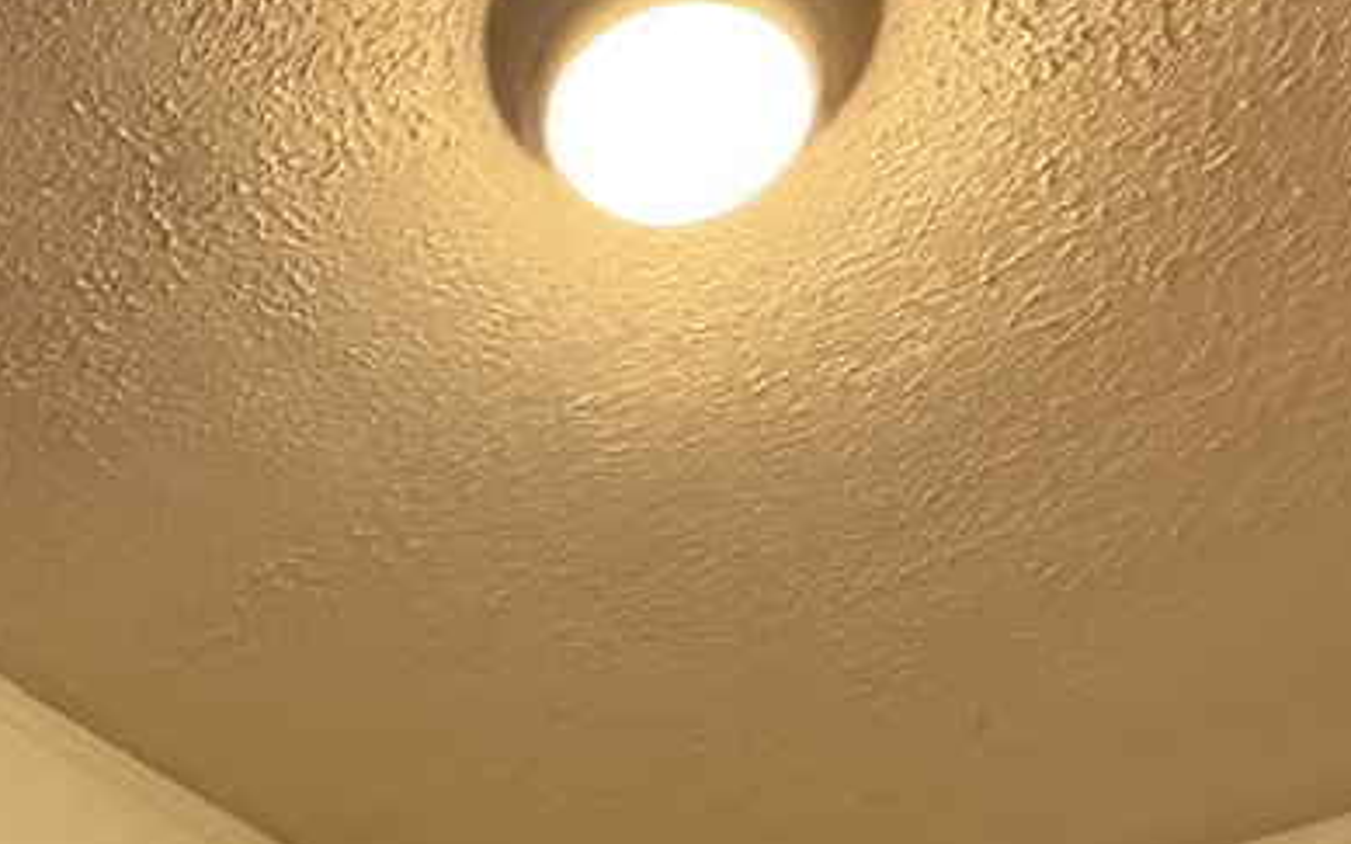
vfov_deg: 16.4
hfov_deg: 36.4
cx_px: 427
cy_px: 1799
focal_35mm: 55
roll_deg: +1.3
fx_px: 2025
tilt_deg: +4.2
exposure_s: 1/60
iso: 400
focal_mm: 2.22
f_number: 2.2
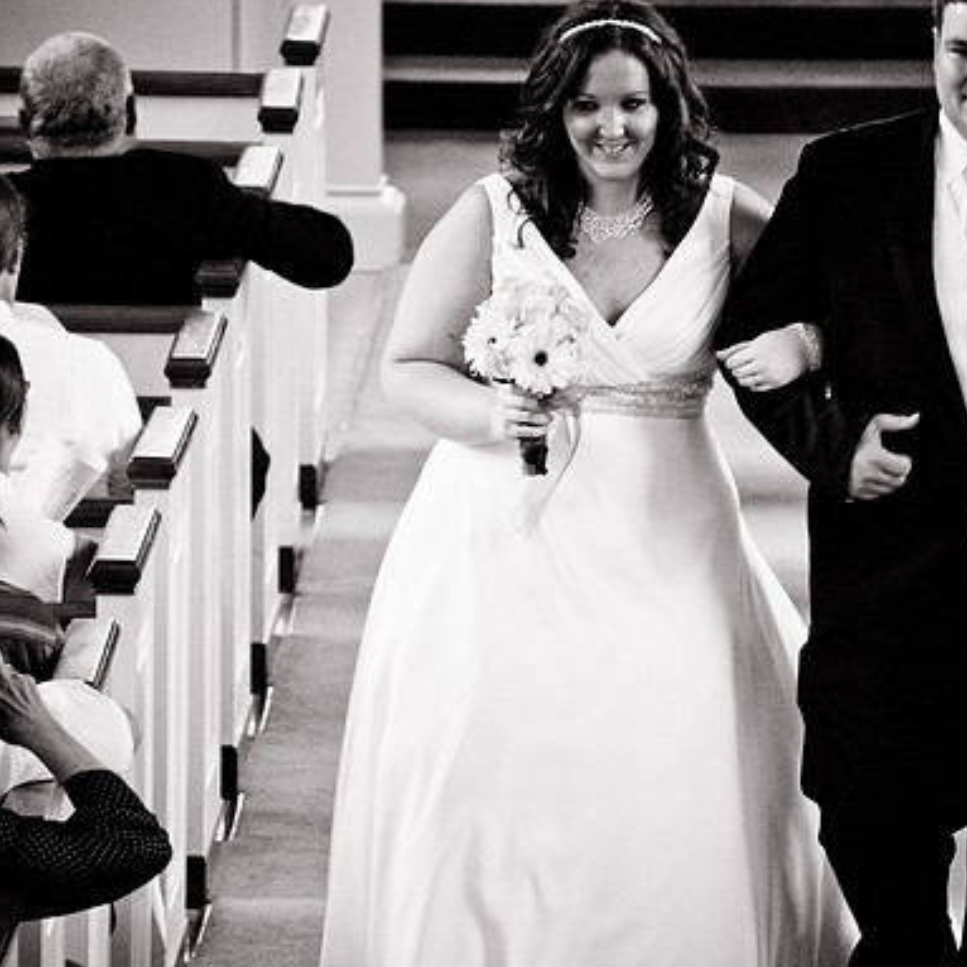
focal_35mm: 386
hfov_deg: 4.5
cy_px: 484
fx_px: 12199
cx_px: 641
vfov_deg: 4.5
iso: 1600
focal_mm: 200
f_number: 5.6
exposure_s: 1/125
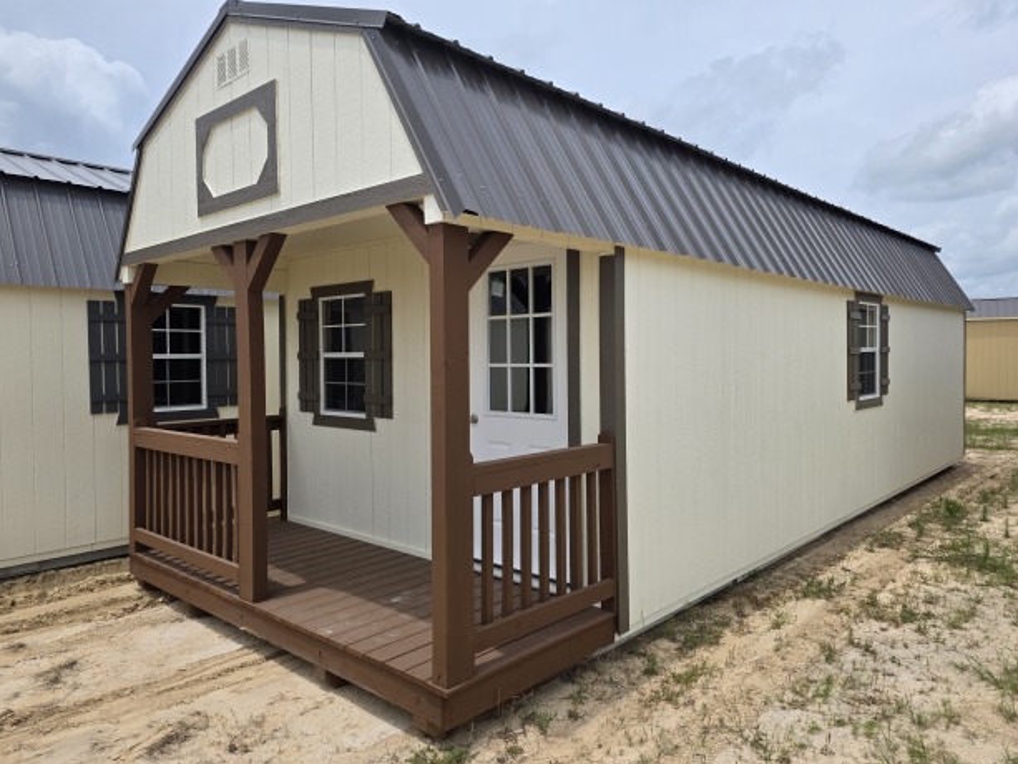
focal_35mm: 24
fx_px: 706
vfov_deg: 56.8
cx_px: 518
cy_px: 370
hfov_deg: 71.6
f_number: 1.7
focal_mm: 6.3
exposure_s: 1/7944
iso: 64
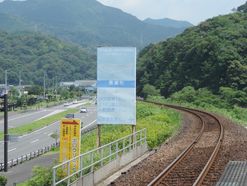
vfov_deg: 14.1
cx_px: 124
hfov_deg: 18.7
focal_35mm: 105
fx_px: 749
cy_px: 93
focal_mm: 18.7
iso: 80
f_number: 4.2
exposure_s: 1/400
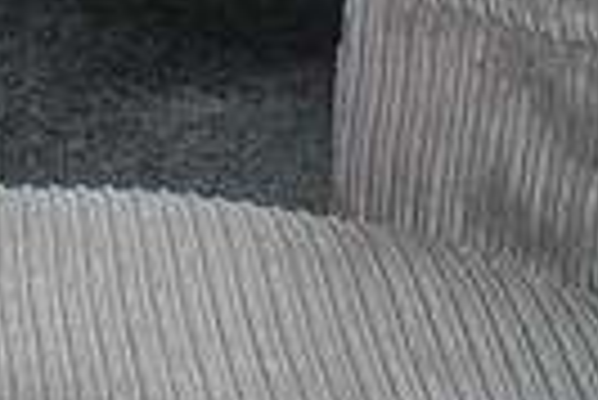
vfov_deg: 9.9
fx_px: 2095
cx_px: -180
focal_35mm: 126
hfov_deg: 15.5
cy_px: -476
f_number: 5.6
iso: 400
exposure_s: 1/60
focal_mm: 18
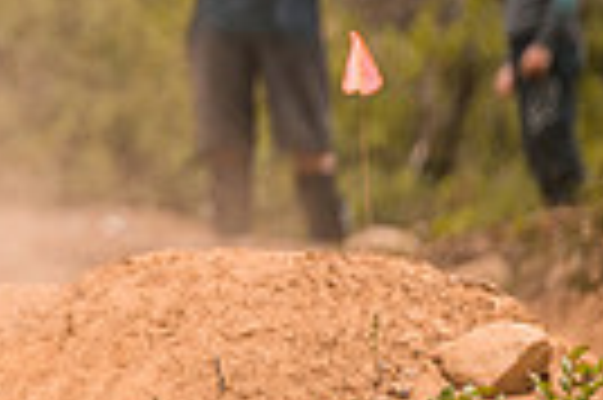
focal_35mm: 969
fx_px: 16211
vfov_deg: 1.4
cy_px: -182
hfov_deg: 2.1
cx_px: -498
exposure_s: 1/1600
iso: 320
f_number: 2.8
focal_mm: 200
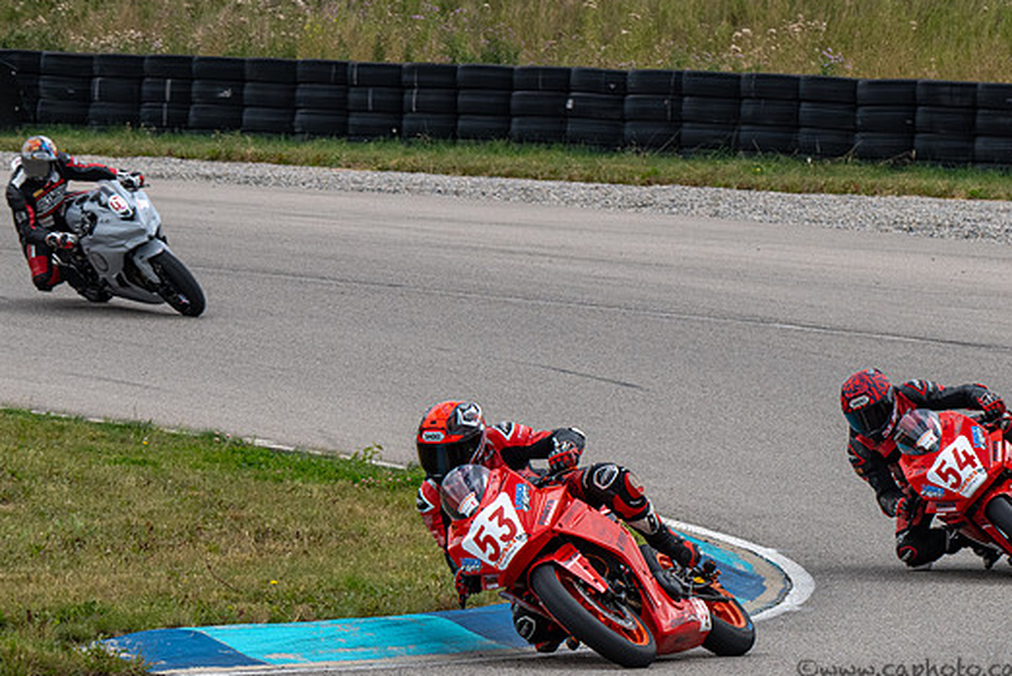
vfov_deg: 4.3
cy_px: 465
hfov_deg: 6.5
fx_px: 8918
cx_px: 598
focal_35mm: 317
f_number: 9
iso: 720
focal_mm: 180
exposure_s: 1/1250
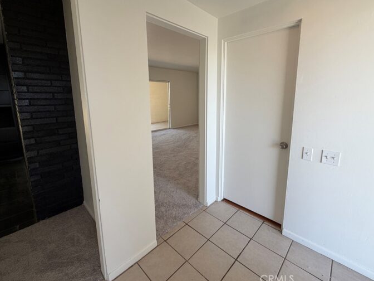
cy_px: 124
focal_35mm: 16
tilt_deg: -9.5
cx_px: 191
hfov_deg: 94.5
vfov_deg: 77.8
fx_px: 173
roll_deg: +0.3
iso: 64
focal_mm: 2.22
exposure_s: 1/121
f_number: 2.2
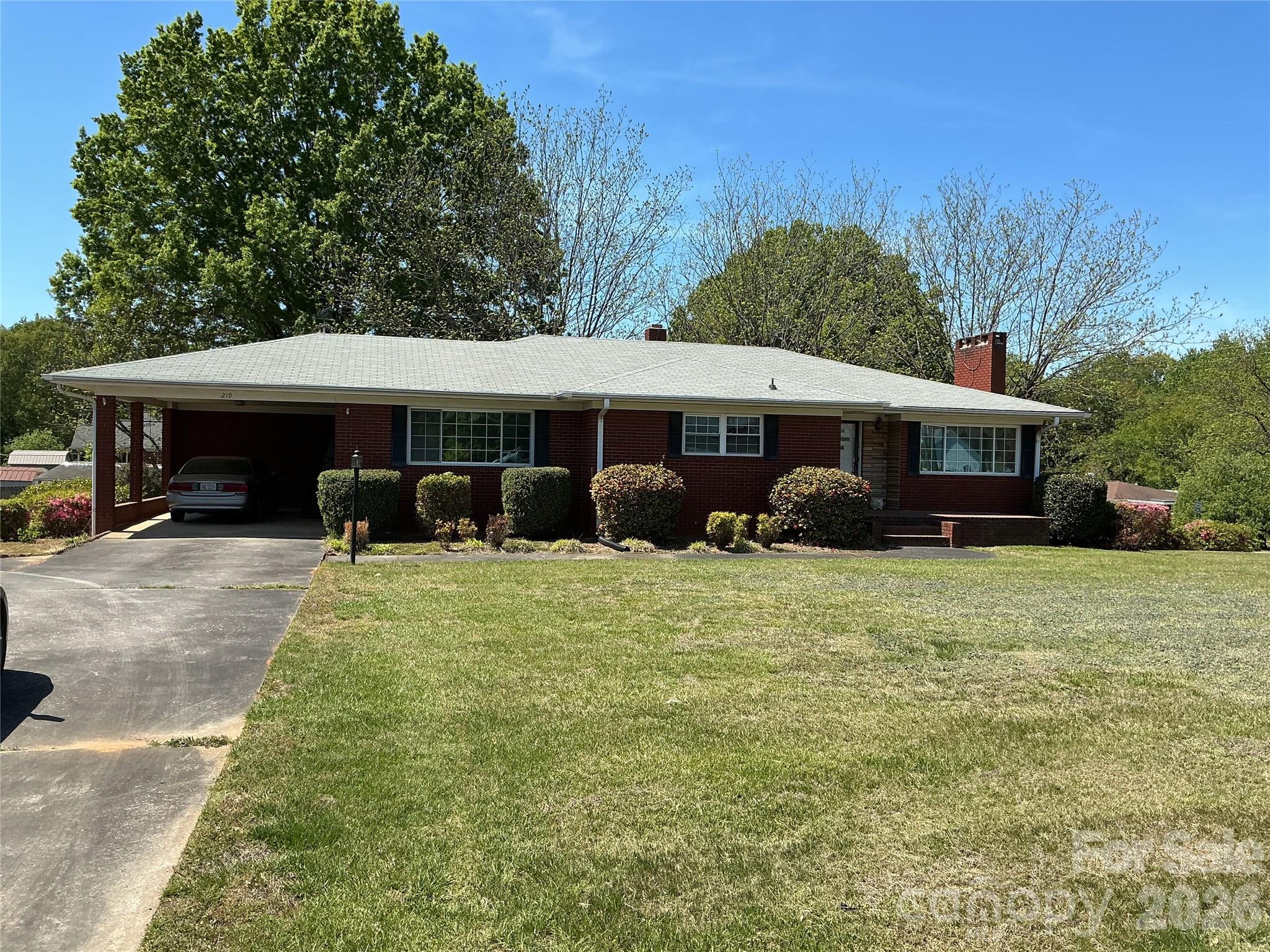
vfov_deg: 48.2
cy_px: 476
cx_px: 635
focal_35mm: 29
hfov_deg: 61.7
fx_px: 1064
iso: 25
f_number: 1.8
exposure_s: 1/1311
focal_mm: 3
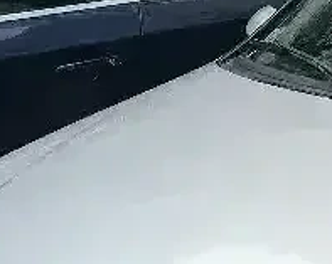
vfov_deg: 11.4
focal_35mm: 134
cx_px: 470
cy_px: 225
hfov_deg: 13.7
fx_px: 1315
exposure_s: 1/101
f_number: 1.9
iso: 186
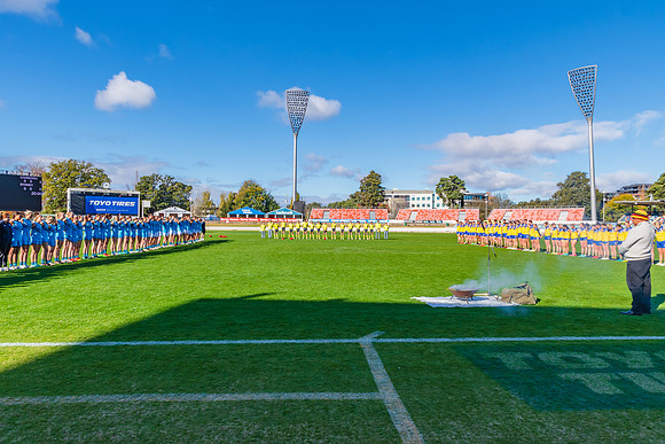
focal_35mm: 25
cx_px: 332
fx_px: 464
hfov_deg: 71.3
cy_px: 222
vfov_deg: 51.1
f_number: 8
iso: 200
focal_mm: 16
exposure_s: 1/500
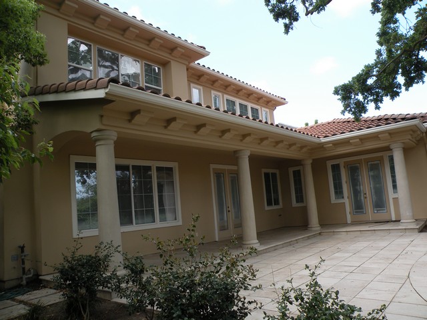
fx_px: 333
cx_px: 214
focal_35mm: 27
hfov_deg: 65.3
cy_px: 160
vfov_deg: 51.4
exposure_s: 1/142
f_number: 4.5
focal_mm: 4.7
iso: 64
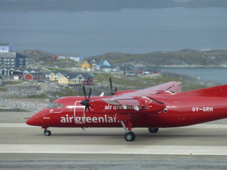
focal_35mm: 300
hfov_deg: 6.6
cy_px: 85
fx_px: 1967
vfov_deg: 5.0
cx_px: 114
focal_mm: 49.2
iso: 80
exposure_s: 1/500
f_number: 5.6
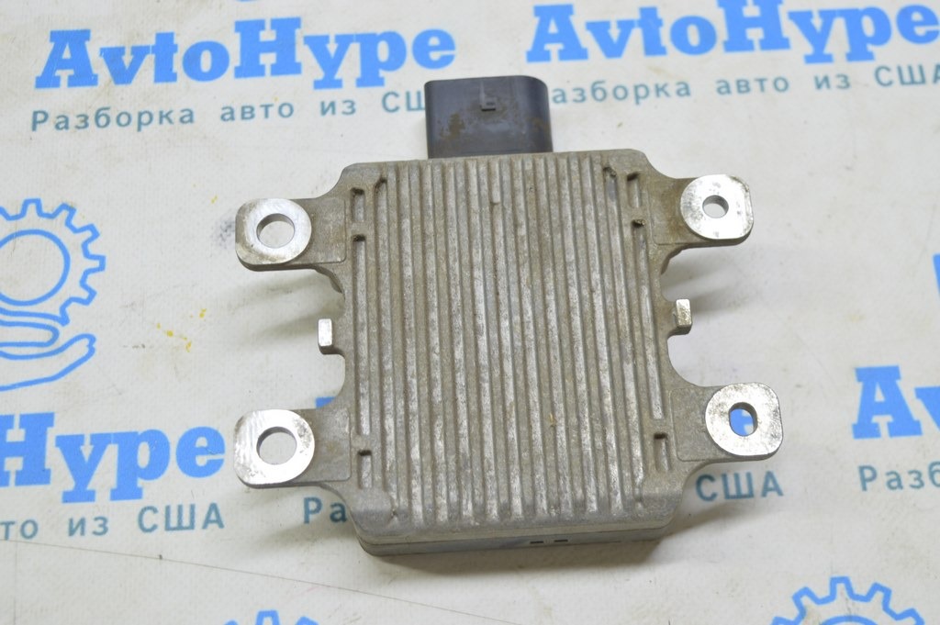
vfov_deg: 23.7
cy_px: 312
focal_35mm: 57
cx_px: 470
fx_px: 1487
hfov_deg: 35.1
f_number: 5.6
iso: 400
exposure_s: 1/20
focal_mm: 38
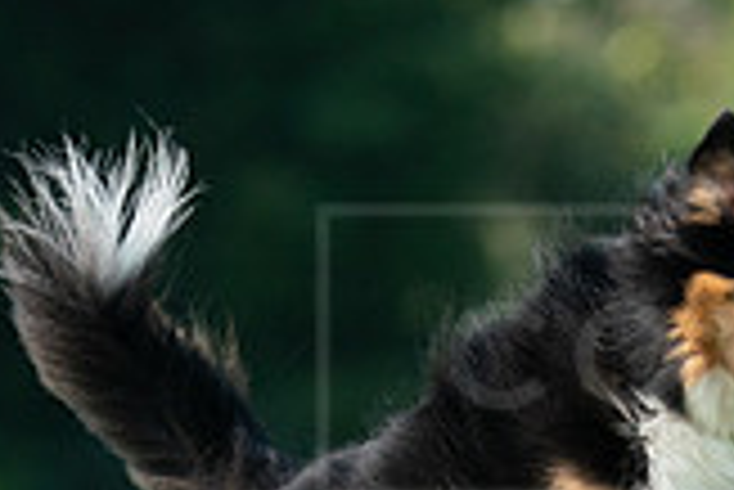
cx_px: 748
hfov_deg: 1.5
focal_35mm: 1338
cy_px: 429
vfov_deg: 1.0
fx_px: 27304
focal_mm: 376
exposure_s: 1/4000
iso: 1600
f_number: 6.3
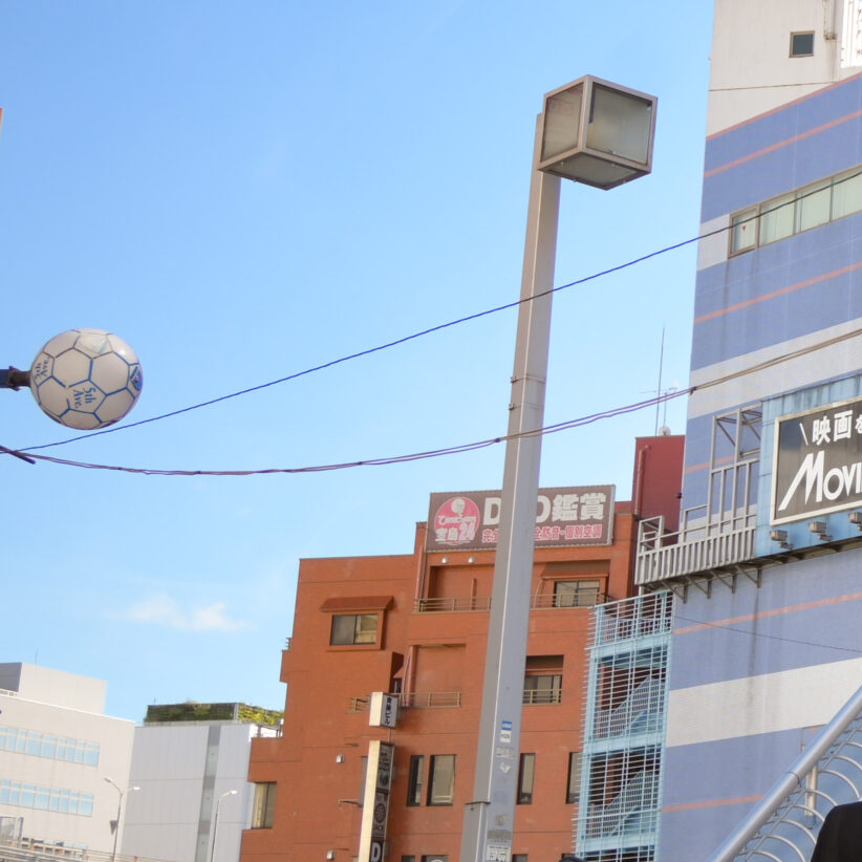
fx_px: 2573
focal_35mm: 91
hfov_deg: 17.1
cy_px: 400
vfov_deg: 19.0
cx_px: 1300
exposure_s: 1/400
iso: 100
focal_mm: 23
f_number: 4.2
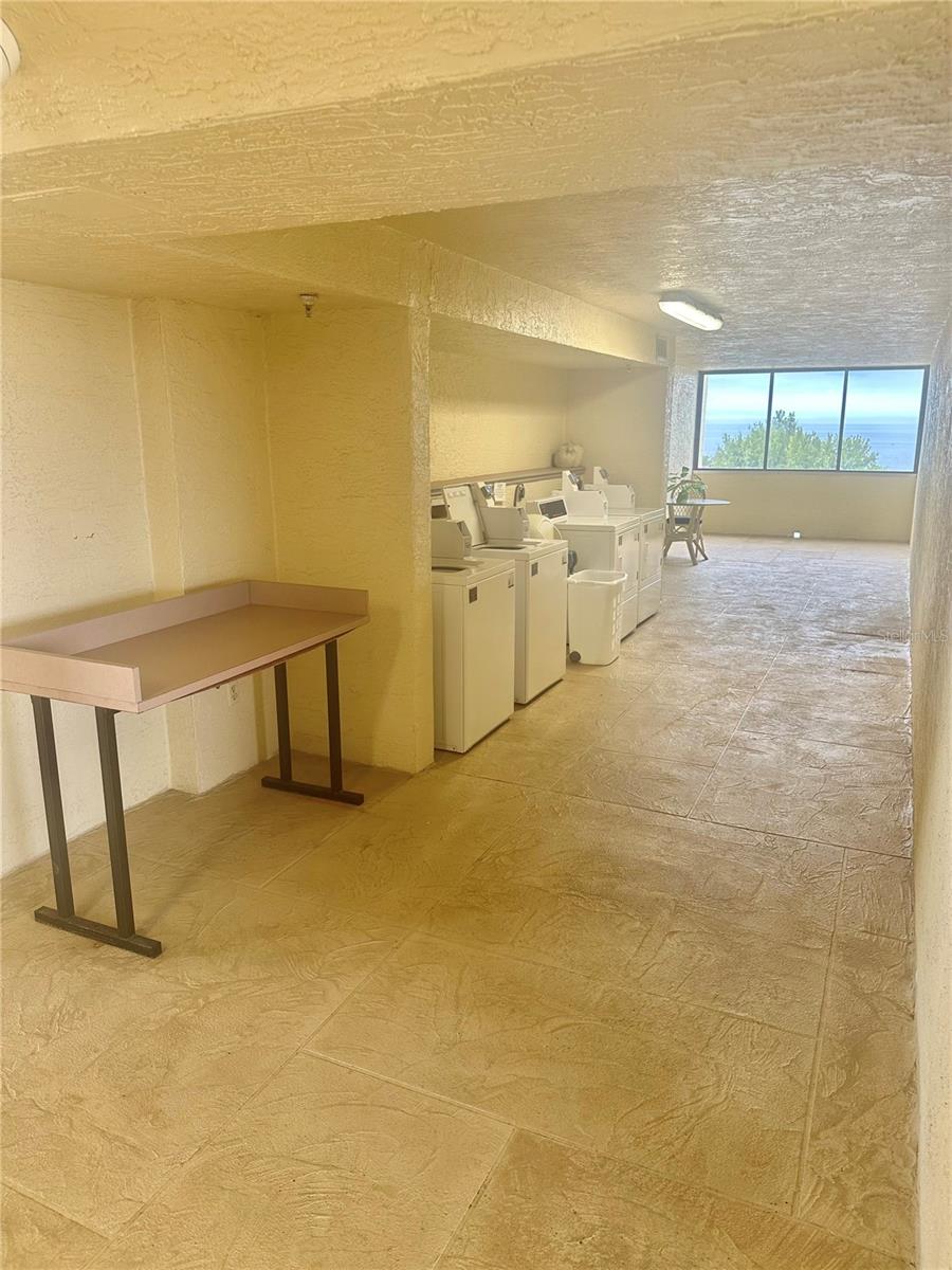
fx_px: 880
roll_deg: -0.8
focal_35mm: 24
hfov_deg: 56.8
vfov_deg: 71.6
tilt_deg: -12.9
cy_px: 635
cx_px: 476
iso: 100
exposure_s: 1/121
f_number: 1.78
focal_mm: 6.86
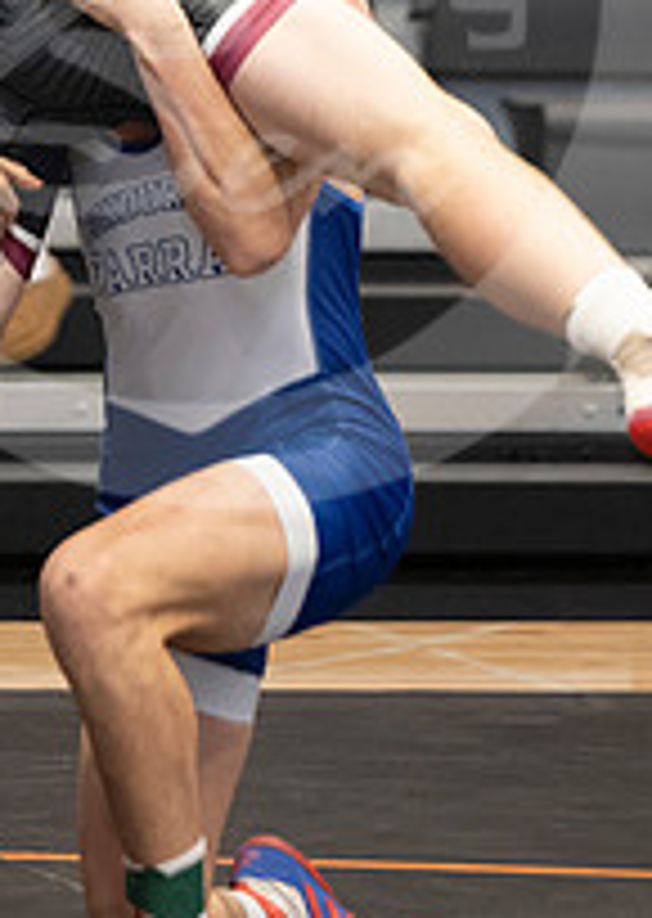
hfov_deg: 2.8
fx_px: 13369
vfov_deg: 3.9
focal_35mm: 514
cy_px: -134
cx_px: 130
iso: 3200
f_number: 2.8
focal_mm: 140
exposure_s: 1/1000
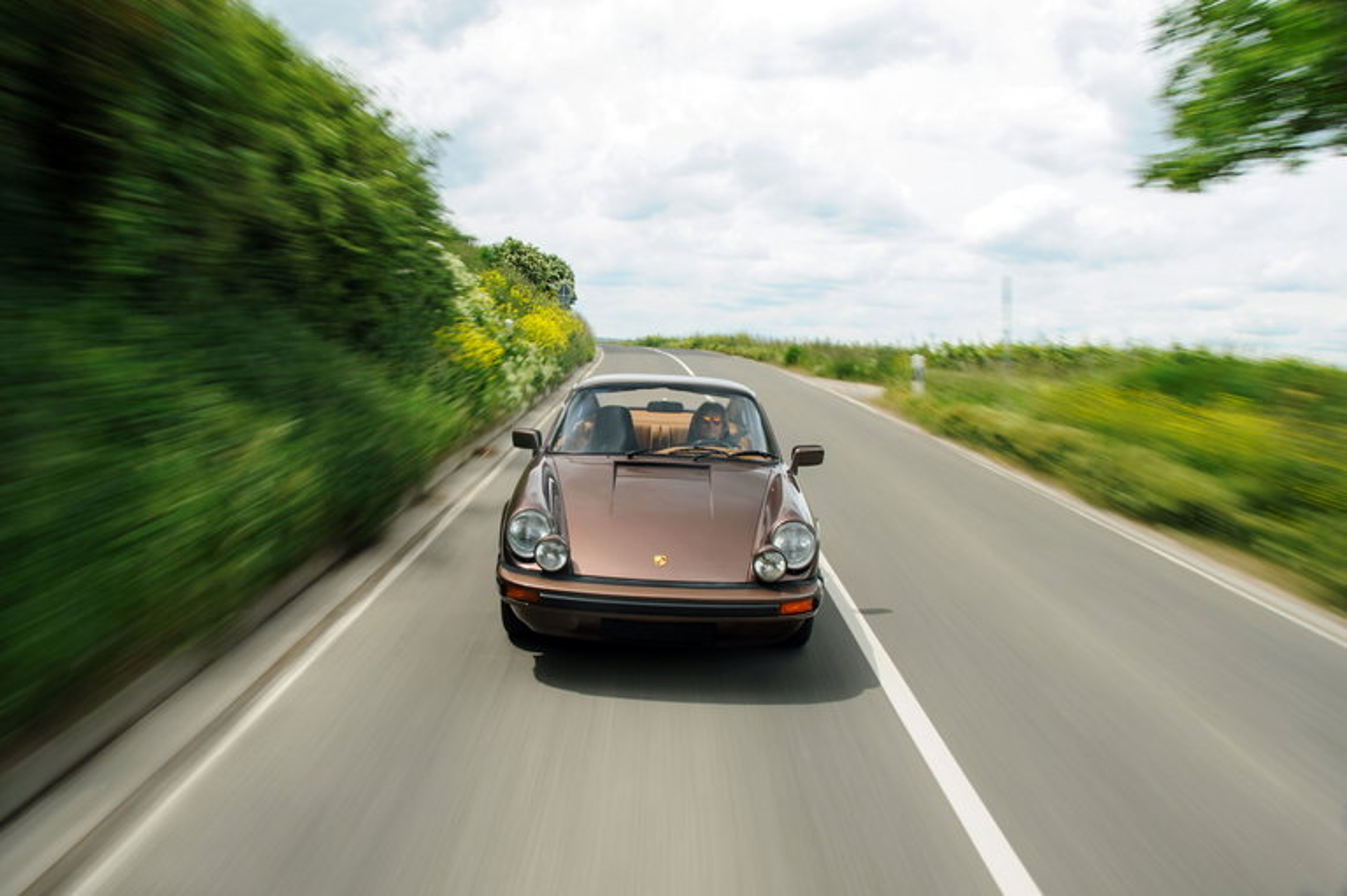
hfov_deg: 67.4
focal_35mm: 27
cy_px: 448
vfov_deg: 47.9
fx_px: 1010
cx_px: 674
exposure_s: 1/15
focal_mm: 18
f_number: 16
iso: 100
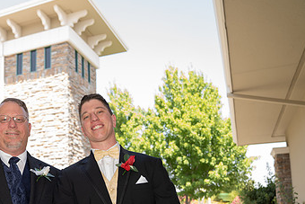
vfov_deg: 31.8
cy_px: 164
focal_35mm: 41
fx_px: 347
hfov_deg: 45.2
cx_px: 65
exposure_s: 1/200
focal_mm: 24
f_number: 2.8
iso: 160
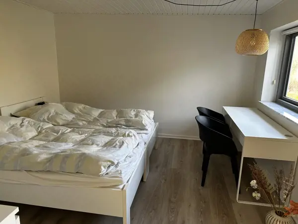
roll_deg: -0.4
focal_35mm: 24
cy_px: 112
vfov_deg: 56.8
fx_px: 207
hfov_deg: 71.6
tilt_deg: -12.7
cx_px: 149
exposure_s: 1/121
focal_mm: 6.86
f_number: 1.78
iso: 160
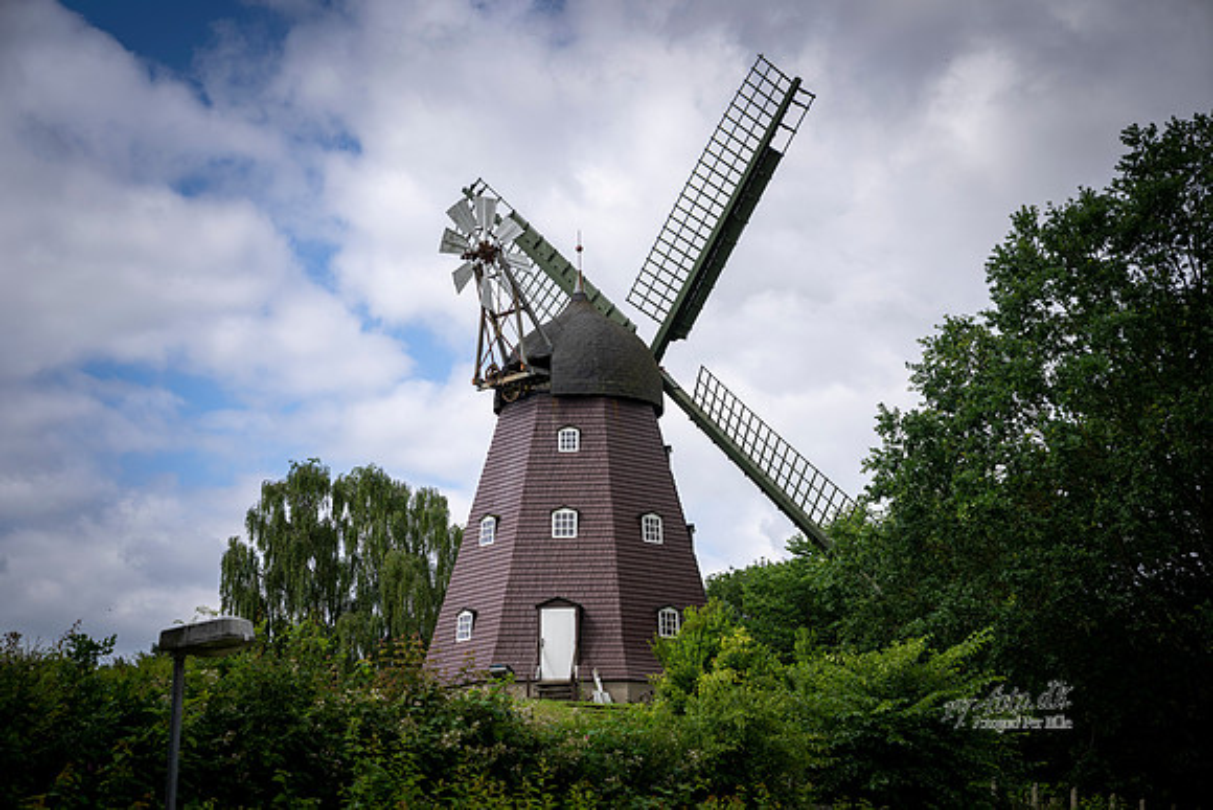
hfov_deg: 33.9
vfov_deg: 23.0
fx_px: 1988
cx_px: 606
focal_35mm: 59
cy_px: 405
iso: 160
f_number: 4
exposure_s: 1/2000
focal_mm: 59
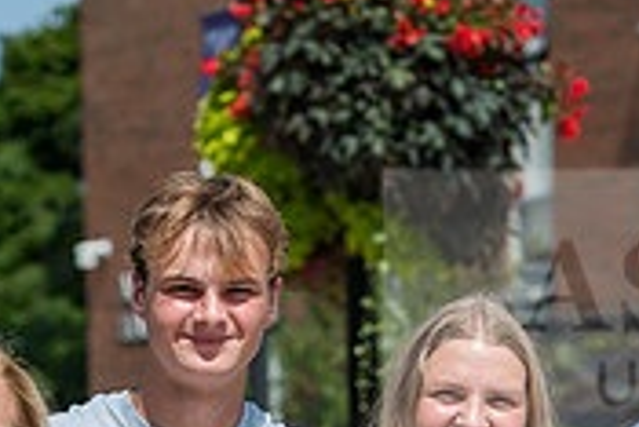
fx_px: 5596
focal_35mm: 315
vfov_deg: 4.4
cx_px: 274
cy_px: 611
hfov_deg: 6.5
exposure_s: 1/640
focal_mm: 95
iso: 80
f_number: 5
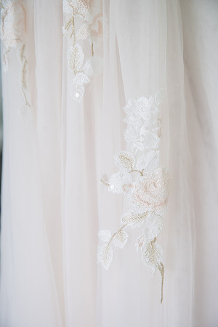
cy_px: 164
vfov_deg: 30.5
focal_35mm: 66
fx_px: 599
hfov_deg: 20.6
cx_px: 109
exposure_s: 1/320
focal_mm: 66
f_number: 4
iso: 500
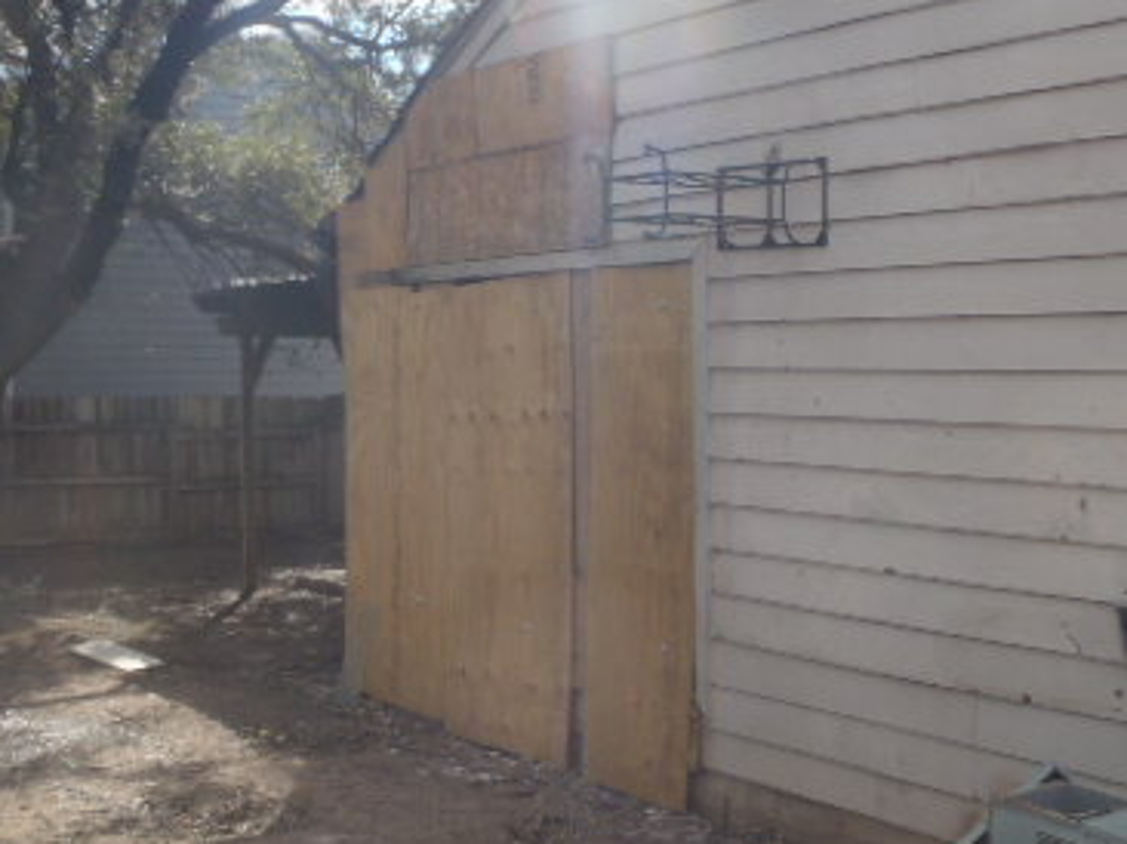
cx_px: 736
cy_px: 391
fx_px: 1594
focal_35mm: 49
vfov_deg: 29.6
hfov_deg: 38.6
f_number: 3.9
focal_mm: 5
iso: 80
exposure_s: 1/400
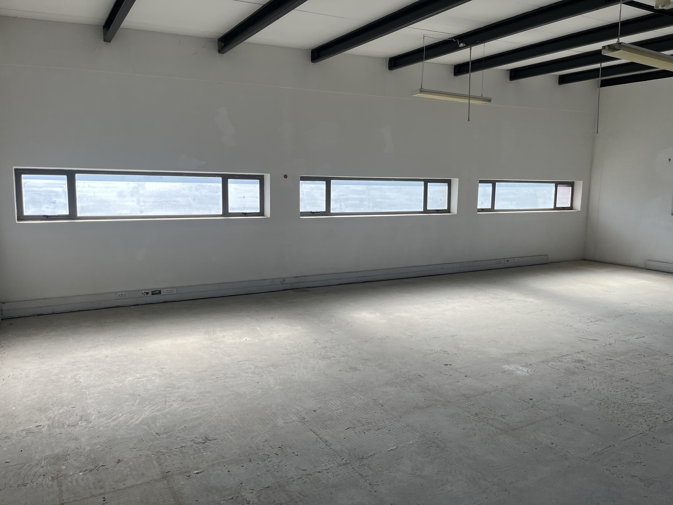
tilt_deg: -7.5
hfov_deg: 67.3
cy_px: 252
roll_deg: -1.2
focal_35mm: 26
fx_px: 505
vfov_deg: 53.1
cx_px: 336
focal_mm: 5.1
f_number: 1.6
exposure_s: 1/415
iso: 50
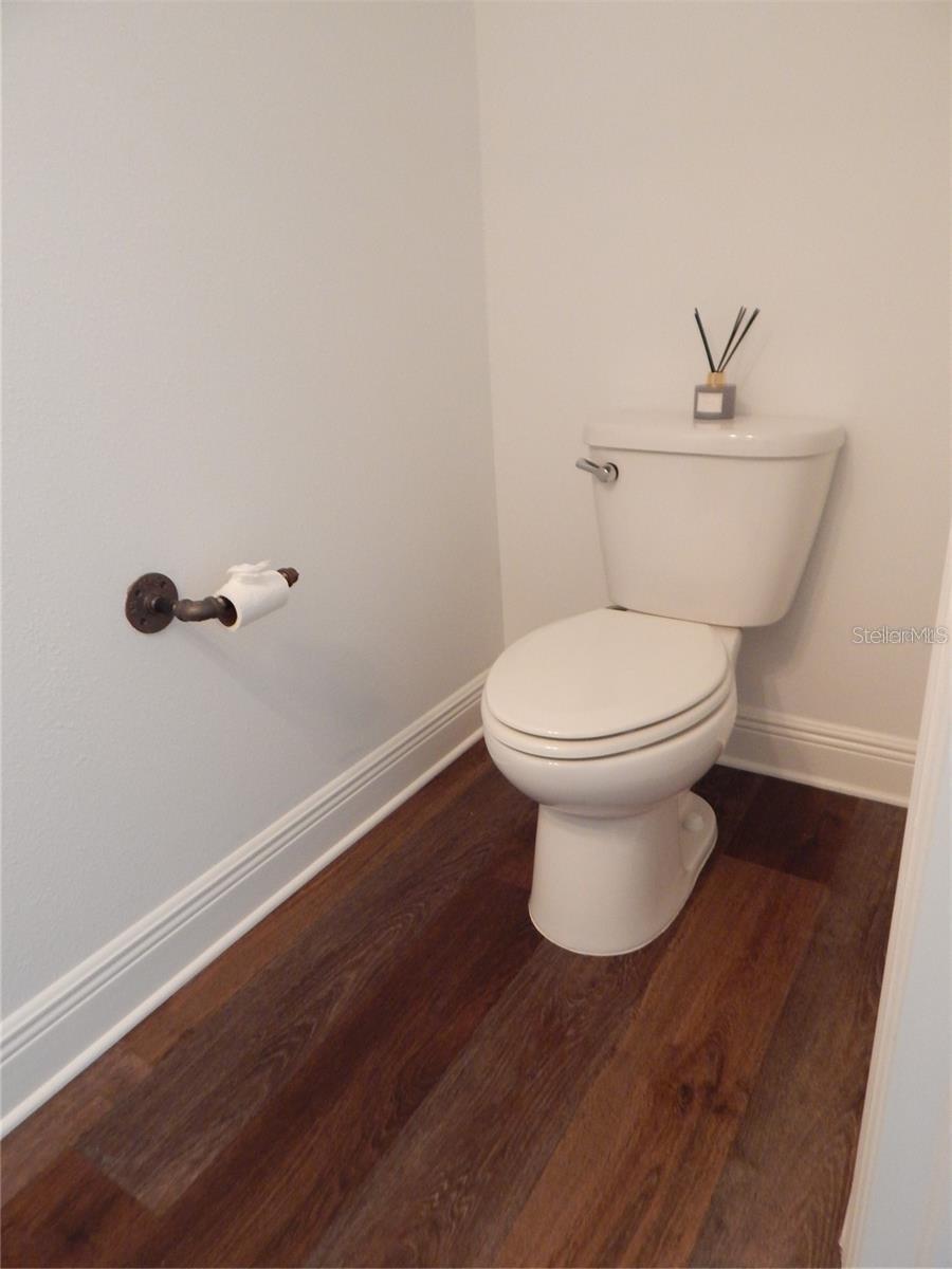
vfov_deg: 76.4
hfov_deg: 61.1
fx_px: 807
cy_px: 634
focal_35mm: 22
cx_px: 476
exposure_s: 1/25
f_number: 3
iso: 400
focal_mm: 4
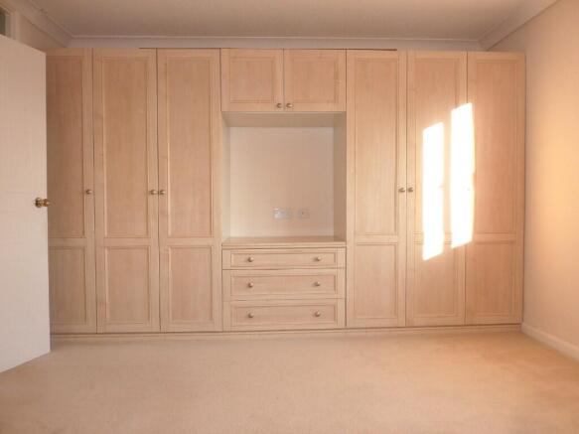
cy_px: 217
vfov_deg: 54.9
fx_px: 418
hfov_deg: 69.4
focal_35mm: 25
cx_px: 290
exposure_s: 1/30
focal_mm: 4.1
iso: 100
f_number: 3.3
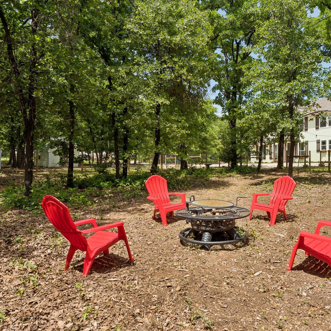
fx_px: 281
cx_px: 216
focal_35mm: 26
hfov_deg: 59.8
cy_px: 163
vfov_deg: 60.9
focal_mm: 20
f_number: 8
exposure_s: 1/1000
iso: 200
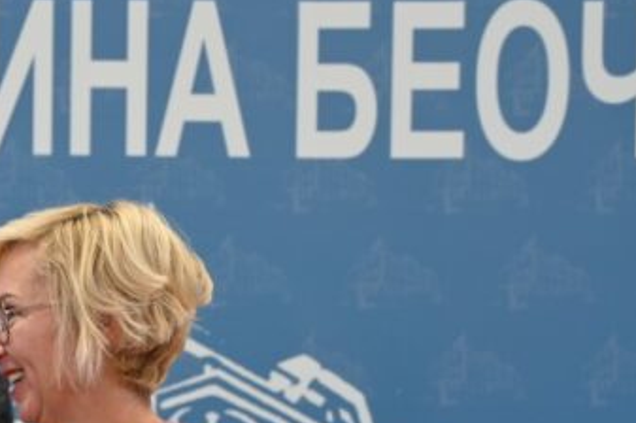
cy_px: 572
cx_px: -257
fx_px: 2524
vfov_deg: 9.4
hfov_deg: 13.7
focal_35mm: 143
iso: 320
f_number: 4
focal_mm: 47
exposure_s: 1/50
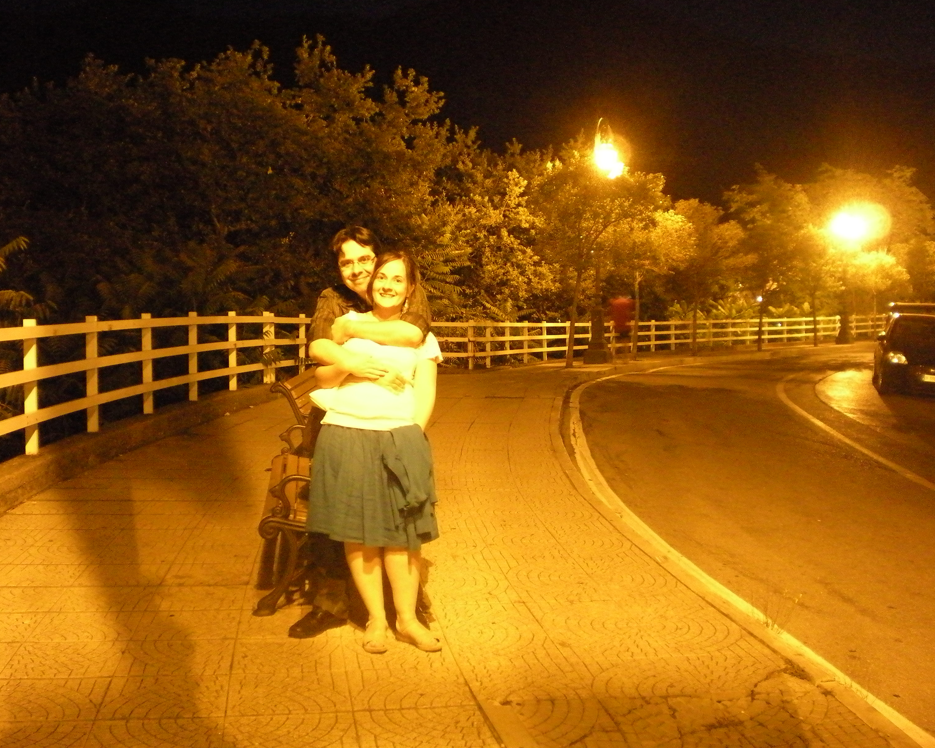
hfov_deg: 45.8
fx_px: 1107
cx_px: 456
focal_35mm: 40
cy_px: 372
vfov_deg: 37.3
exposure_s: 1/1.5
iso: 800
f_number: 3.1
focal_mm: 6.3
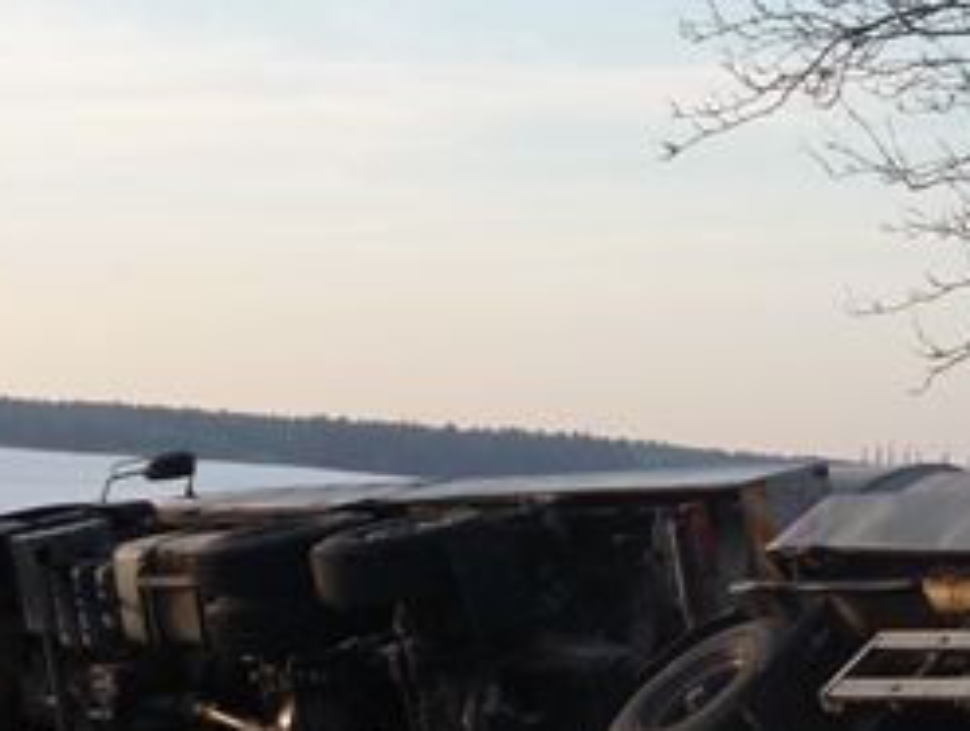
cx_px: 954
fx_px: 3339
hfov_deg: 16.2
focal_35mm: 119
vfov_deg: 12.4
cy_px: 566
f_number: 4
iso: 100
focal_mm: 5.2
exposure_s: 1/400
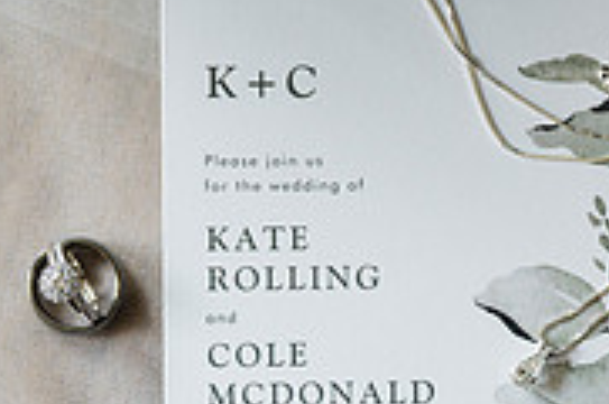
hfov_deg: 18.7
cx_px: 417
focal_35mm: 109
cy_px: 246
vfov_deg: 12.5
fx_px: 1841
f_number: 2.8
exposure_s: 1/500
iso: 250
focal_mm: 34
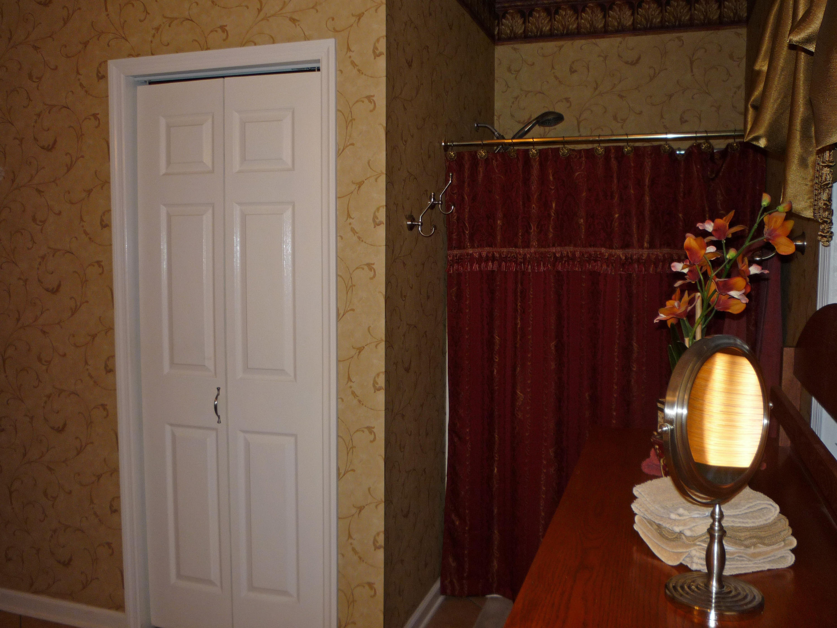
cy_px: 314
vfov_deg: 44.2
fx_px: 774
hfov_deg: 56.8
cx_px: 418
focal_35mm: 32
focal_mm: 5.2
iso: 100
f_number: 3.3
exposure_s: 1/30
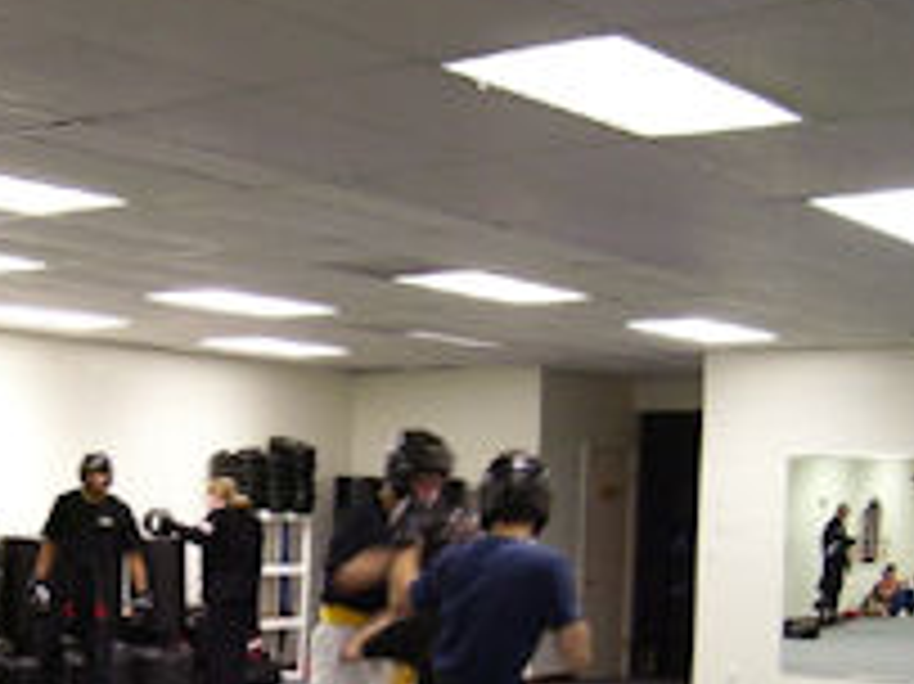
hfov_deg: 28.7
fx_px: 1768
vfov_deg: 21.7
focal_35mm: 67
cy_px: 536
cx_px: 261
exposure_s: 1/10
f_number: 2.7
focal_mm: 5.6
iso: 160
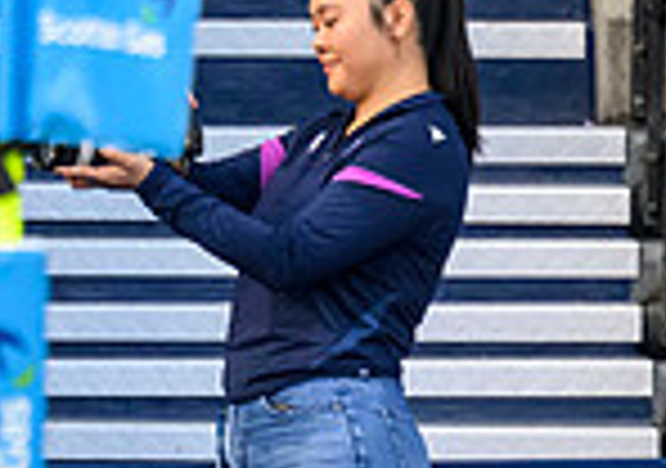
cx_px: -387
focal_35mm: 3472
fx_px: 65315
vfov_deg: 0.4
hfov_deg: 0.6
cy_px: 280
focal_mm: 784
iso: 3200
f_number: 5.6
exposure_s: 1/1250
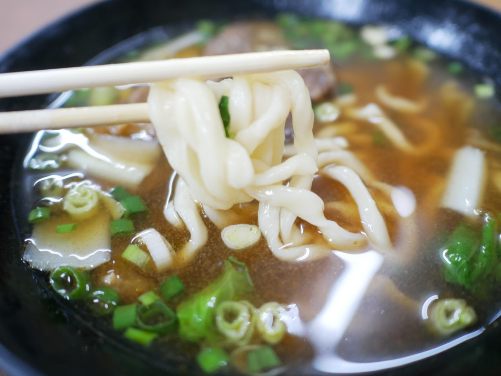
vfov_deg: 46.8
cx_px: 250
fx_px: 434
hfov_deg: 59.9
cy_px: 188
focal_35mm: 30
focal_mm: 15
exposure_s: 1/60
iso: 800
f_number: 1.7
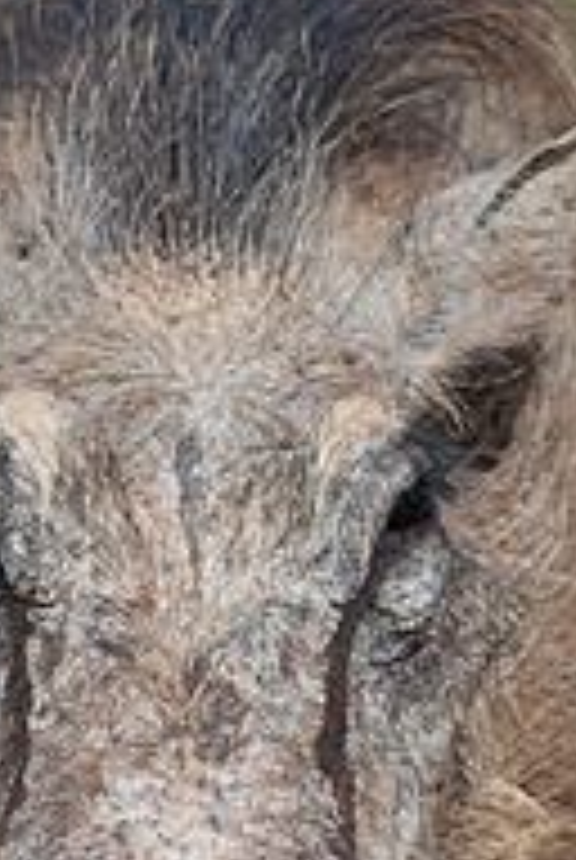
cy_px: 662
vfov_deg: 1.5
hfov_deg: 1.0
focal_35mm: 1410
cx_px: 256
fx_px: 33715
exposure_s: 1/2000
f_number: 9
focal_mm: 600
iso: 800
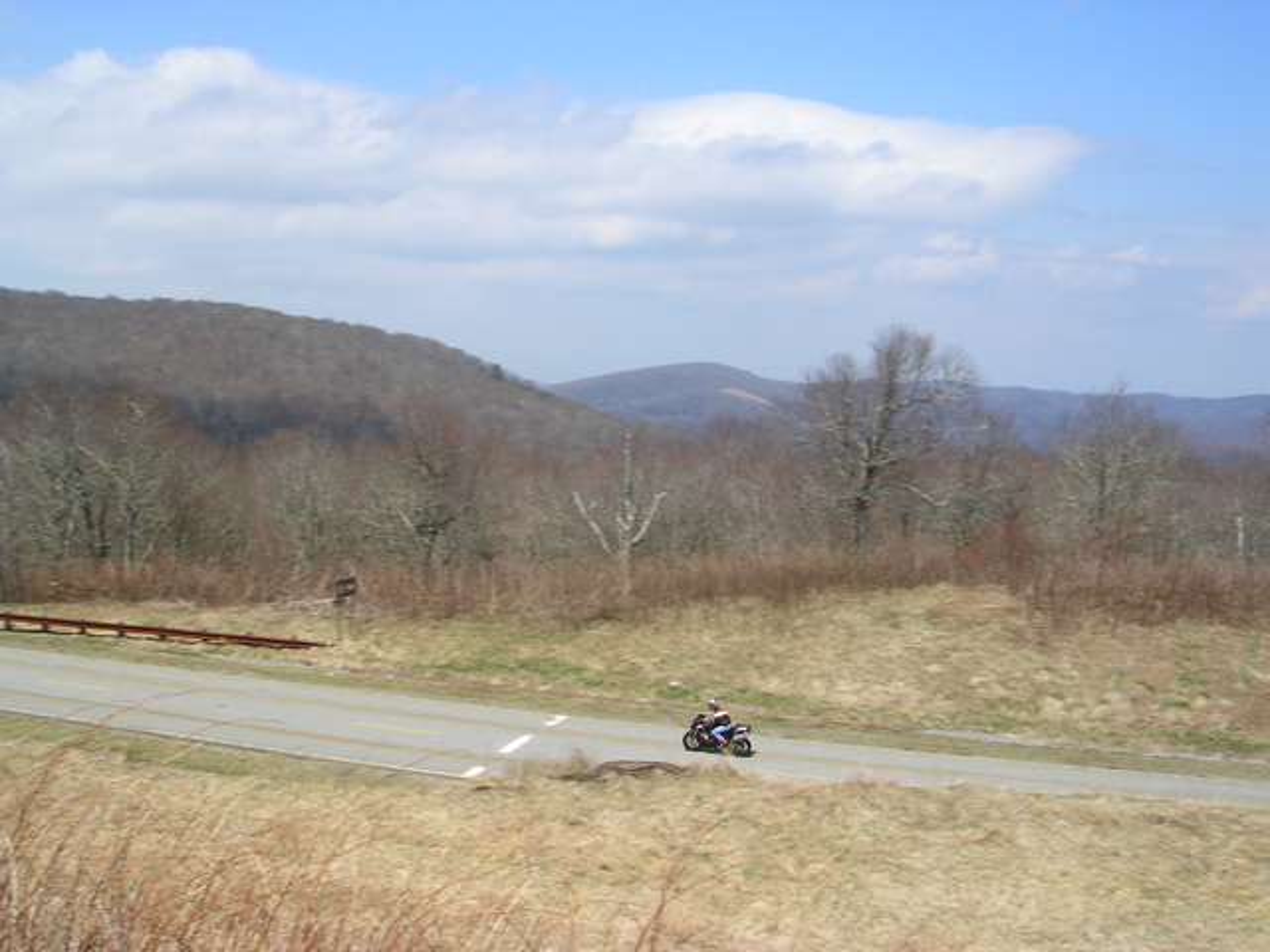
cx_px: 635
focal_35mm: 38
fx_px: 1394
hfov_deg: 49.0
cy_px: 476
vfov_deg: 37.7
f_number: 5.6
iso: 50
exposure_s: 1/293
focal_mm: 5.8
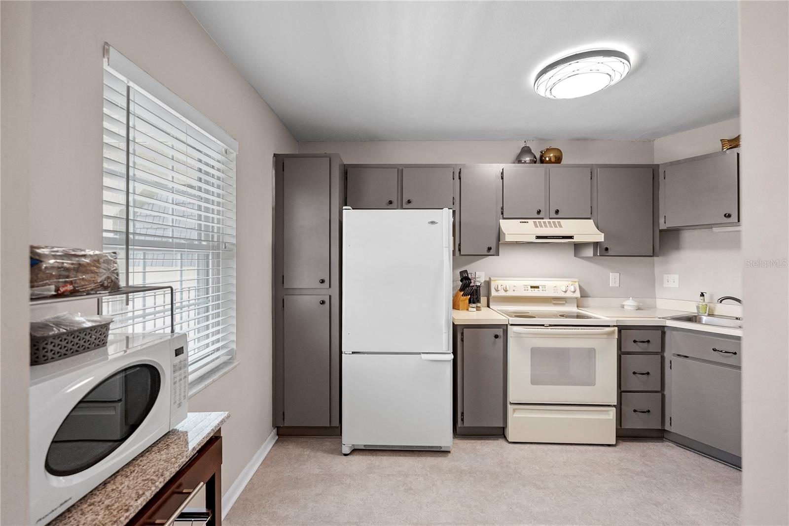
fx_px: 362
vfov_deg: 72.1
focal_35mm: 16
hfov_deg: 95.0
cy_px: 263
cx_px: 394
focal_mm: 16.5
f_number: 4
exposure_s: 1/60
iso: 1600
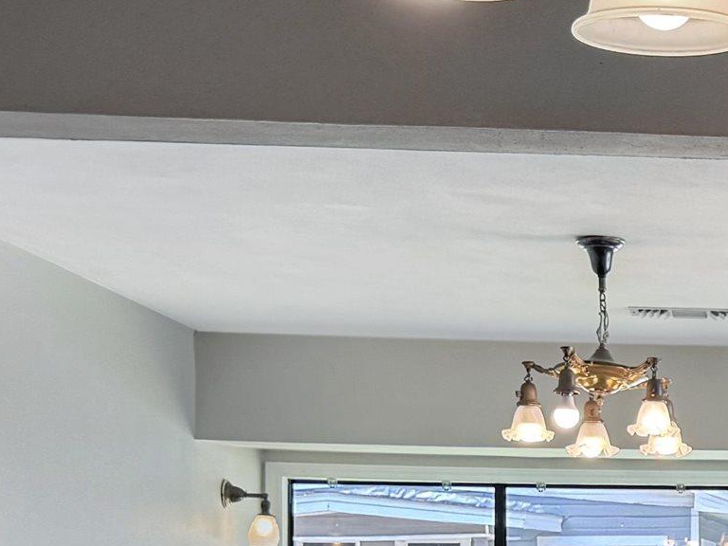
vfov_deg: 14.8
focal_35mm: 96
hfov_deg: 19.0
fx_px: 2019
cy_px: 694
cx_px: 936
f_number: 1.78
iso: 125
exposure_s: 1/240
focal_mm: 6.76
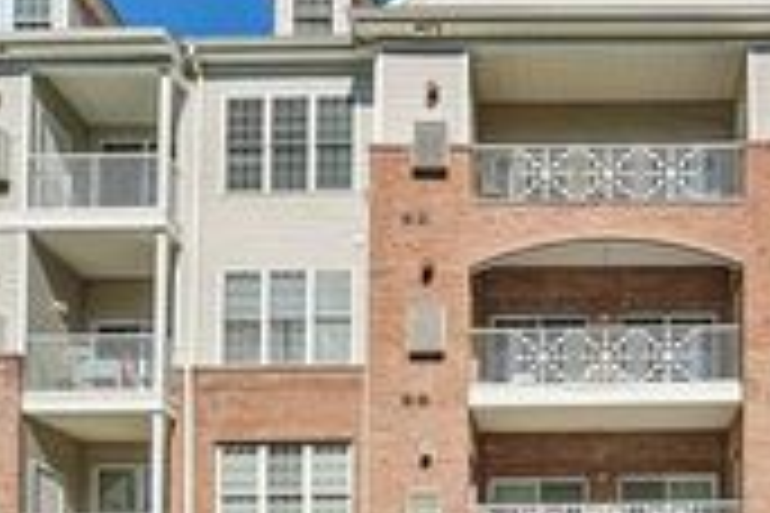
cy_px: 358
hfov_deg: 46.3
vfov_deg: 32.3
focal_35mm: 41
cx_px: 540
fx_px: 877
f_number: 8
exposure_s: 1/1250
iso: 400
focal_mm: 14
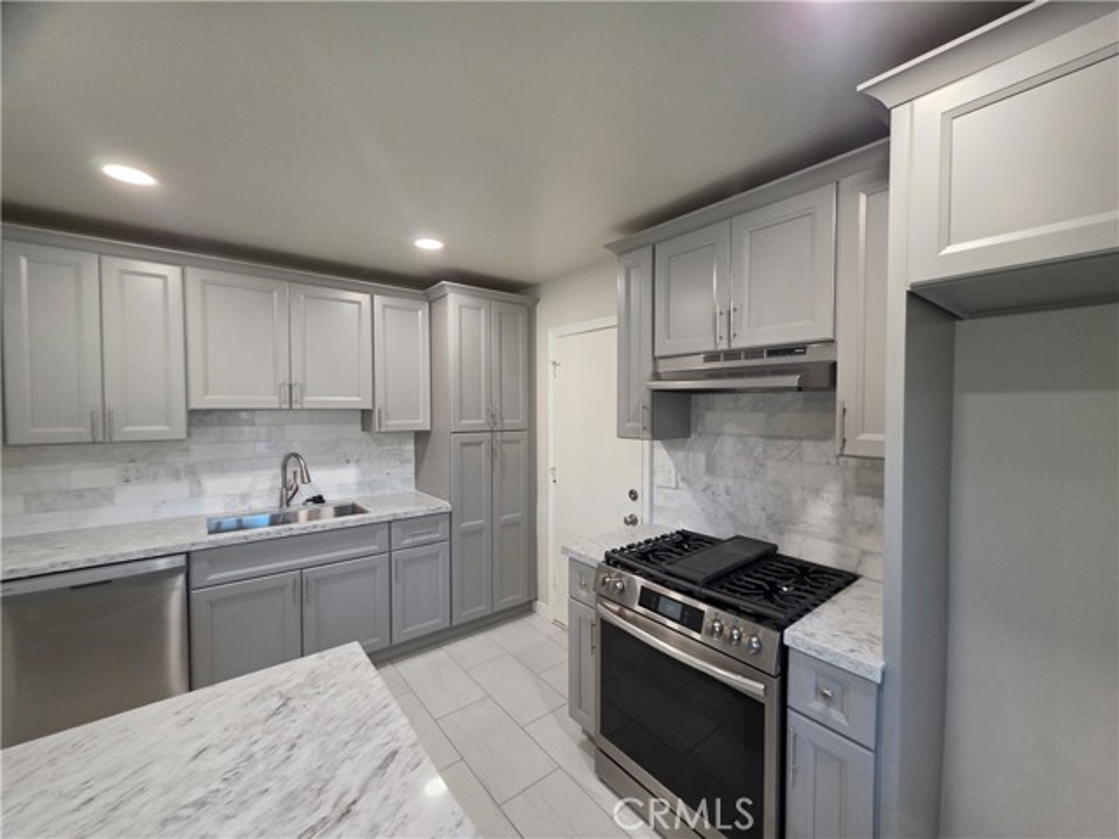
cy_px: 420
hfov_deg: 106.2
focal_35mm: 13
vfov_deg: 89.9
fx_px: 420
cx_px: 560
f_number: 1.9
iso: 250
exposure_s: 1/120
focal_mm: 2.2
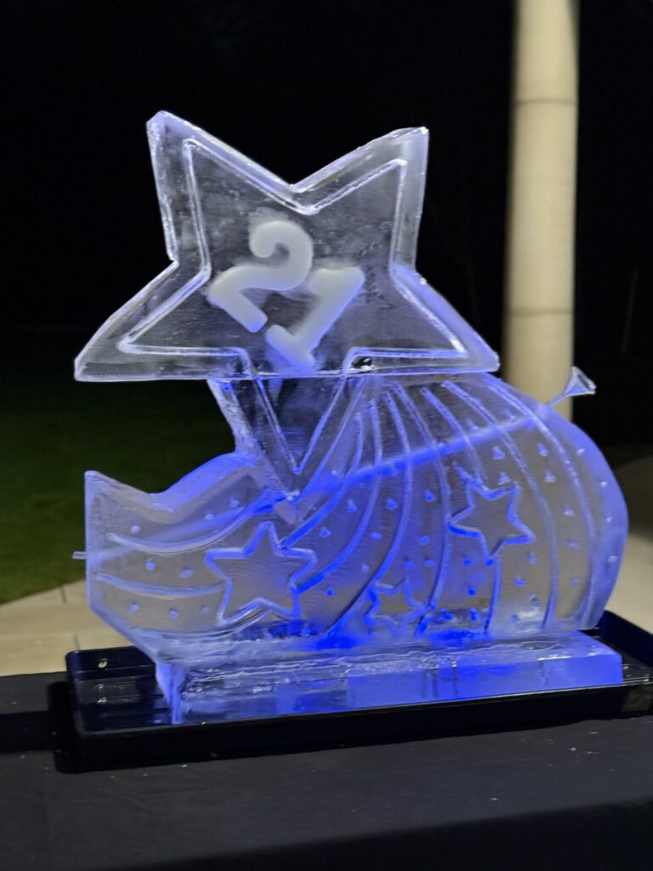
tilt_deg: -4.6
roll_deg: -1.2
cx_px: 326
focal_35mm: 48
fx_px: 1207
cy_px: 436
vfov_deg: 39.7
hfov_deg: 30.3
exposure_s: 1/25
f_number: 1.78
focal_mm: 6.76
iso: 640
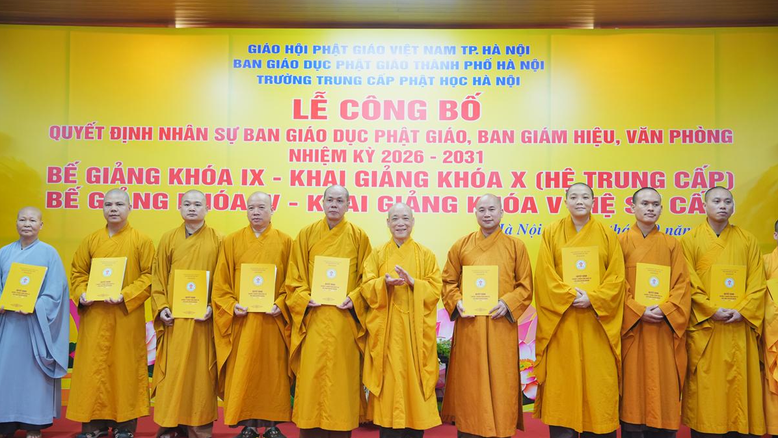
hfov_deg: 49.4
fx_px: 846
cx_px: 388
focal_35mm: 41
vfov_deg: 29.0
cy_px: 229
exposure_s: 1/160
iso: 1600
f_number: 2.8
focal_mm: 39
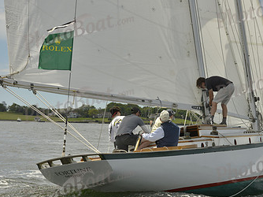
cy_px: 133
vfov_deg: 12.6
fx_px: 888
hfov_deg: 16.8
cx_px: 176
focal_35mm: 117
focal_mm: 70
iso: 280
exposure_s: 1/1600
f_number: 8
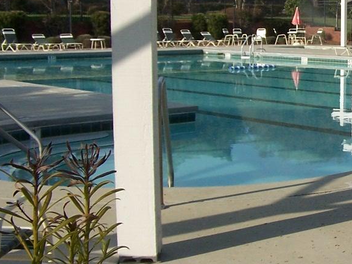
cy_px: 92
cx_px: 387
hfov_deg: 18.5
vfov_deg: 14.5
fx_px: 1038
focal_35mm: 102
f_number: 4
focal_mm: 6.3
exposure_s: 1/750
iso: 80
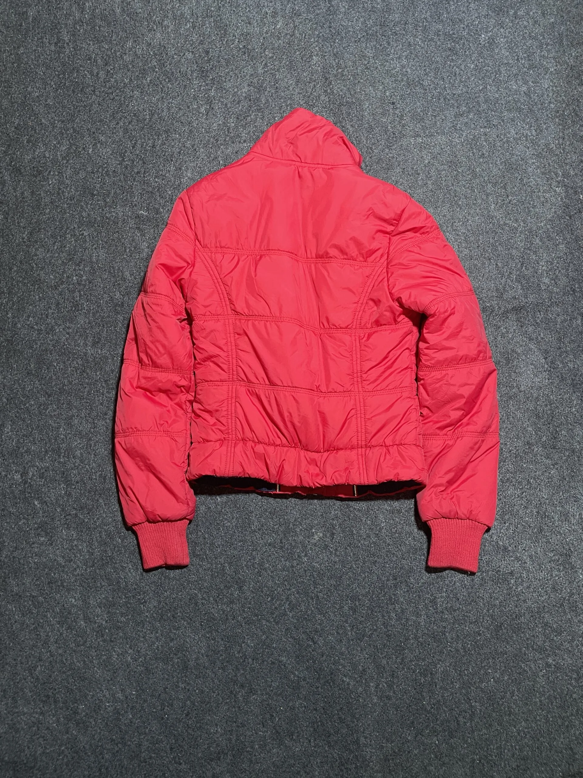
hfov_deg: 53.1
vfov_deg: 67.3
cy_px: 389
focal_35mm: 26
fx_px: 584
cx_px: 292
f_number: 1.6
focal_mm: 4.2
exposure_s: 1/50
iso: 160
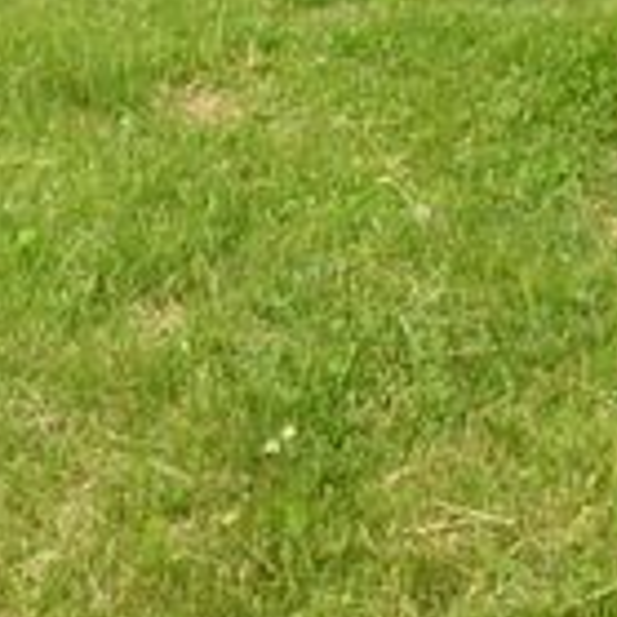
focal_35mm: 97
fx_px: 1956
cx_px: 399
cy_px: -169
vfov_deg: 17.0
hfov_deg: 17.9
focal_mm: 5.05
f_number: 7.2
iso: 100
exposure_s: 1/103
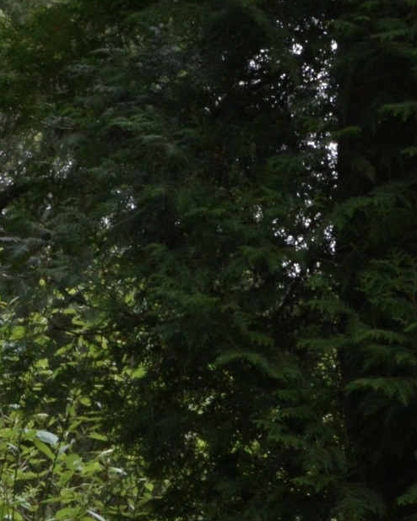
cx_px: 785
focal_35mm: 278
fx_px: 4282
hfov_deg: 5.5
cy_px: 536
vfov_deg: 6.9
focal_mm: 55
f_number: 13
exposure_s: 1/200
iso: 800
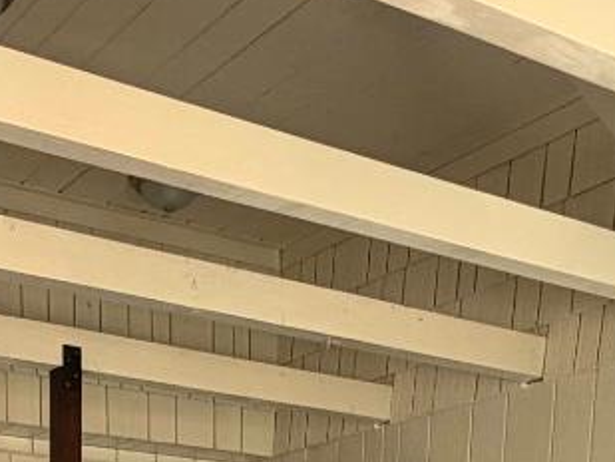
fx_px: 1209
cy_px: 931
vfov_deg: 16.4
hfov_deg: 28.0
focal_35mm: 68
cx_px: 131
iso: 250
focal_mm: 2.22
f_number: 2.2
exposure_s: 1/121
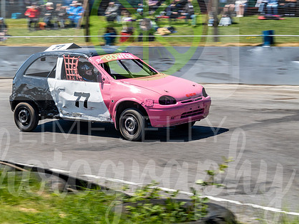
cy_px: 50
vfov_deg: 14.9
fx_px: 855
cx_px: 45
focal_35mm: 99
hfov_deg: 19.6
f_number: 8
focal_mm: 27
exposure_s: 1/160
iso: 100
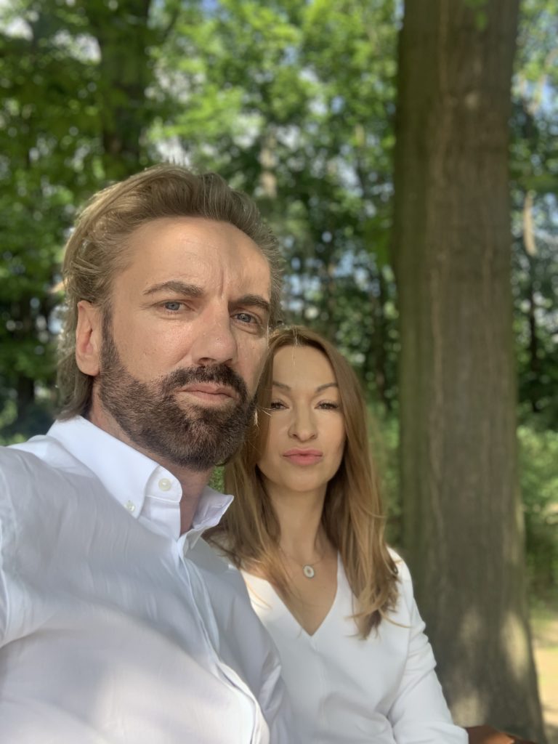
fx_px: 688
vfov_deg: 56.8
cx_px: 279
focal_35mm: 32
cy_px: 372
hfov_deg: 44.2
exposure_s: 1/265
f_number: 2.2
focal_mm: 2.87
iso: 16
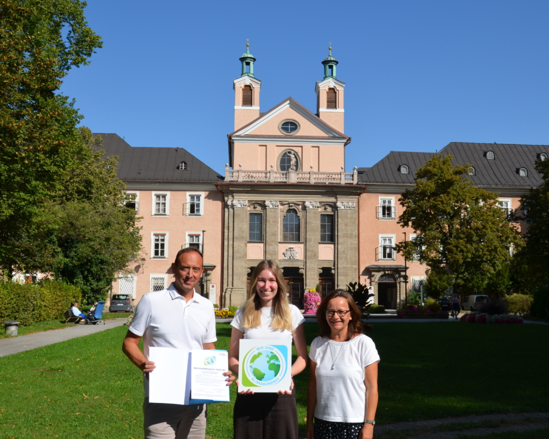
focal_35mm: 43
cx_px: 301
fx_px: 692
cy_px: 219
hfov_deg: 43.2
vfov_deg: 35.2
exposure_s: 1/200
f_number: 11
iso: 100
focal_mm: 25
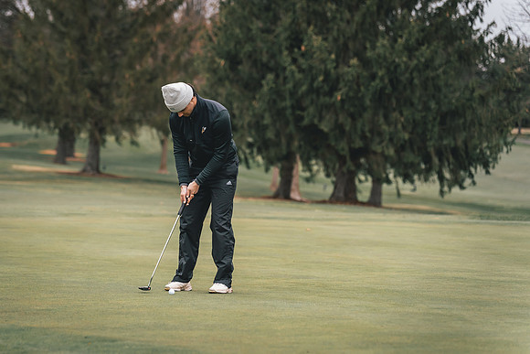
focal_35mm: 126
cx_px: 208
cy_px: 178
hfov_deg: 16.3
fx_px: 1851
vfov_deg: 10.9
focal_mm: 102
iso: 640
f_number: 2.8
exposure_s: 1/3200
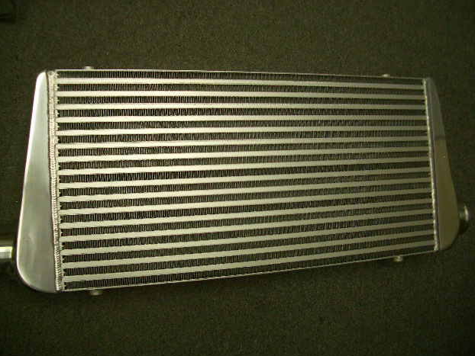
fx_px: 494
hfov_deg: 51.3
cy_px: 177
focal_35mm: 36
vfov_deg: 39.7
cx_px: 231
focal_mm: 5.8
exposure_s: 1/80
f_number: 2.6
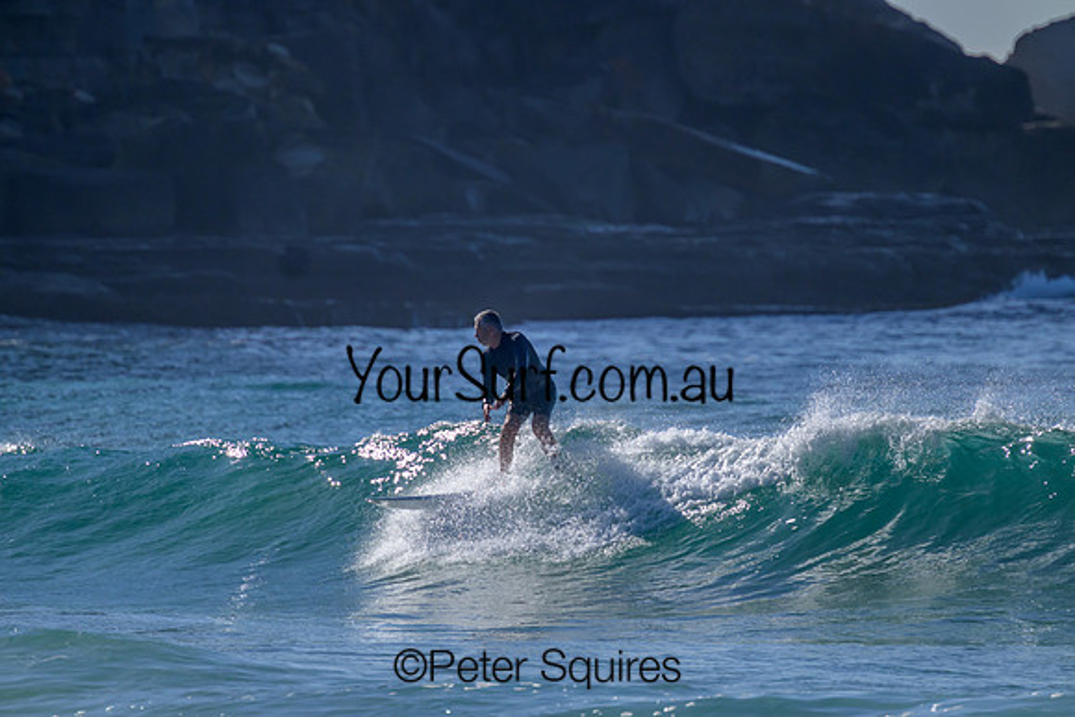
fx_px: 23893
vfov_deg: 1.7
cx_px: 538
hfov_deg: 2.6
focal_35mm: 800
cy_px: 358
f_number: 11
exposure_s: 1/2000
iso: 1000
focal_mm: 800
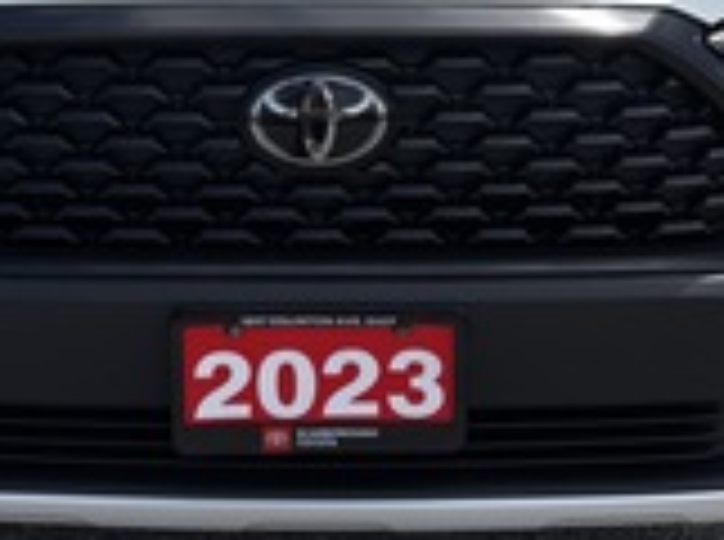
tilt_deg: -12.5
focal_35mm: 68
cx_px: 283
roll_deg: +1.4
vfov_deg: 20.6
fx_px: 1419
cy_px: -43
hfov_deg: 28.5
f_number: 1.6
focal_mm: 5.96
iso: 50
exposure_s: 1/5076
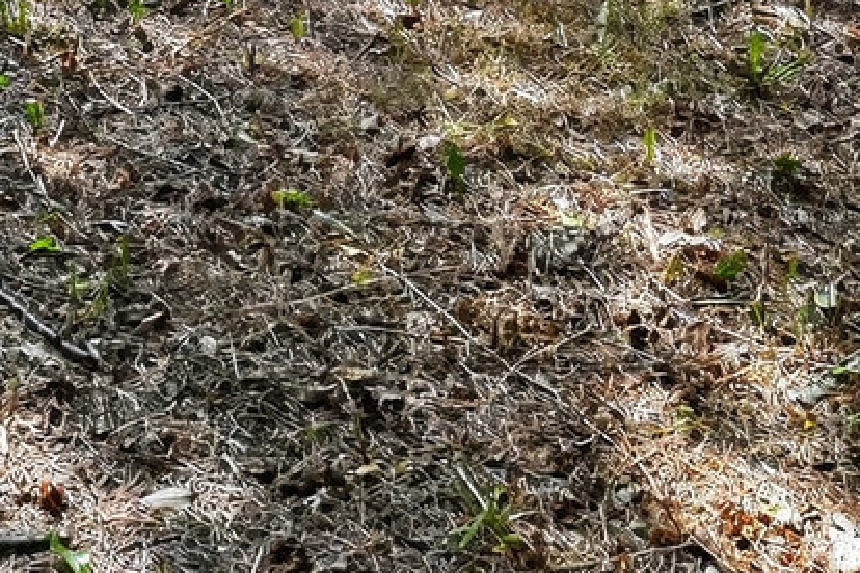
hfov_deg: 15.7
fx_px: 3105
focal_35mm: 130
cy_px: -1150
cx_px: 287
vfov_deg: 8.7
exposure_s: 1/60
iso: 800
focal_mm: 21
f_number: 8
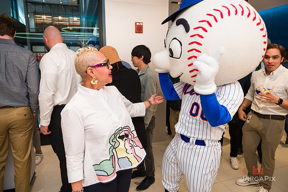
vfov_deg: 53.1
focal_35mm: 24
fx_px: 192
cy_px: 96
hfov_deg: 73.8
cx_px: 144
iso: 400
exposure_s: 1/200
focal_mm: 24
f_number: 4
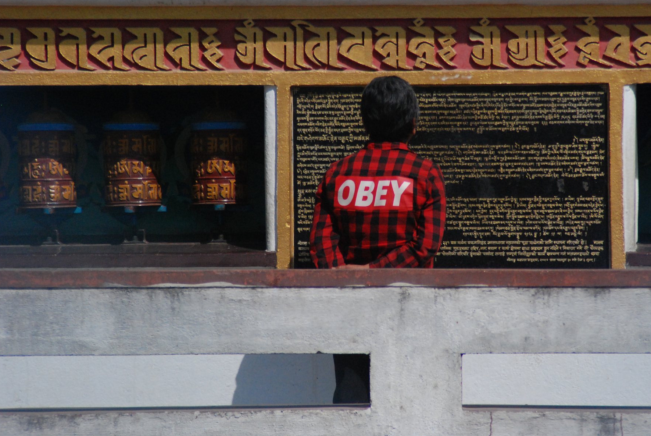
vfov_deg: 4.0
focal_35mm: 347
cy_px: 192
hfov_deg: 5.9
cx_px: 372
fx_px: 6282
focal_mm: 200
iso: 1000
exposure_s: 1/4000
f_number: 8
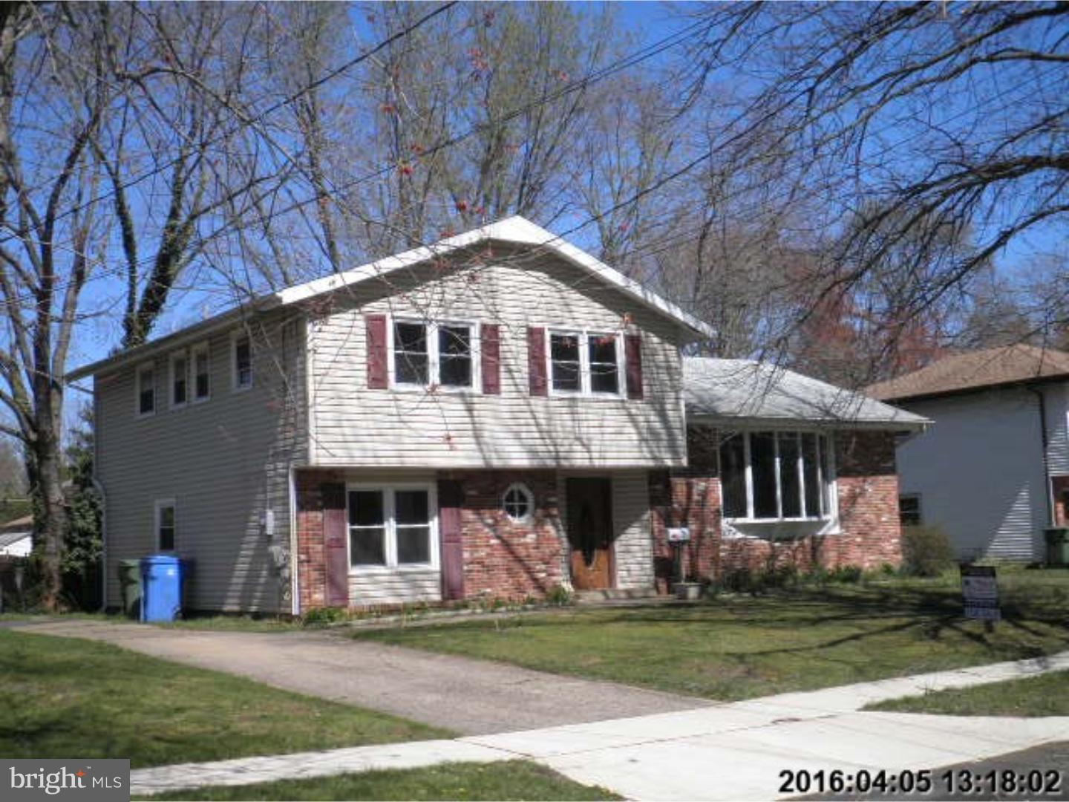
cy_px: 401
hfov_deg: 43.9
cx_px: 534
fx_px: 1328
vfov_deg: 33.6
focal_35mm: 43
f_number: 10.1
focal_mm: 7.6
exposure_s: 1/125
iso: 64
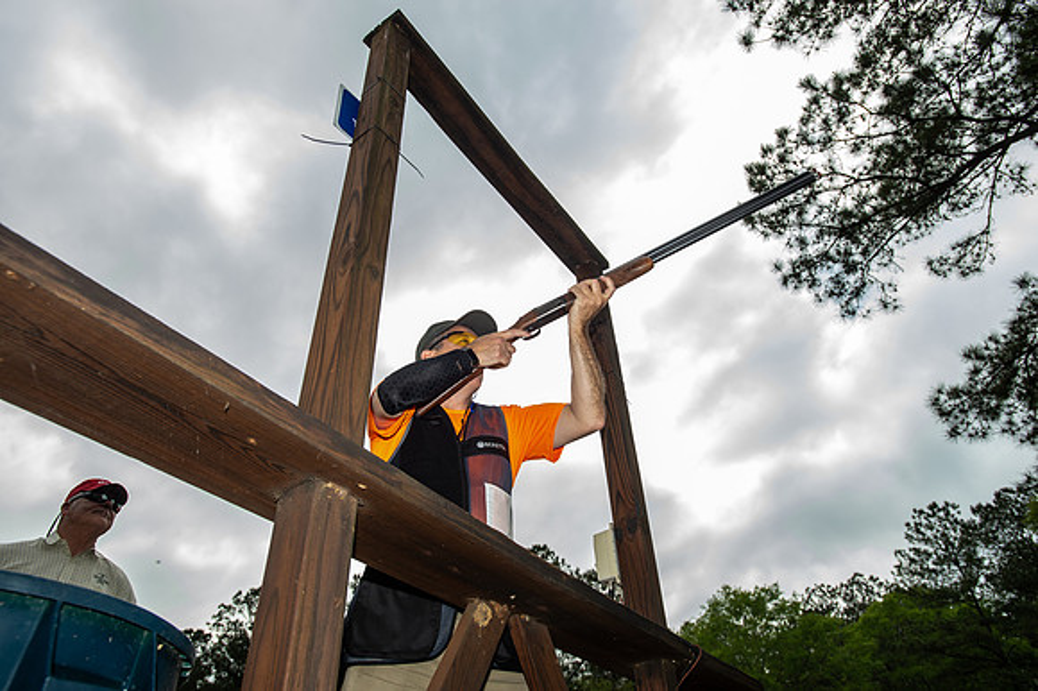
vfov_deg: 53.1
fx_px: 692
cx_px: 519
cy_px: 346
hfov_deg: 73.8
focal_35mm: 24
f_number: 5.6
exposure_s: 1/250
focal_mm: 24
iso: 125
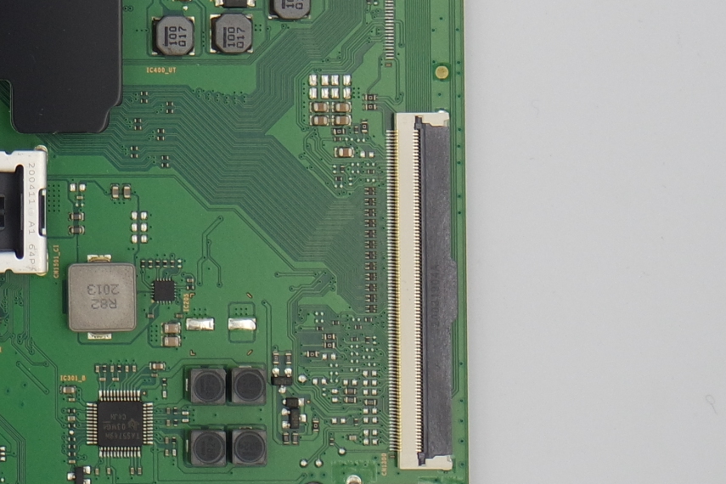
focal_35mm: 167
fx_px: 3368
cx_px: -217
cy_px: 5
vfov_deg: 8.2
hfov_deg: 12.0
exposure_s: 1/125
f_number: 4.5
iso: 160
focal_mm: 18
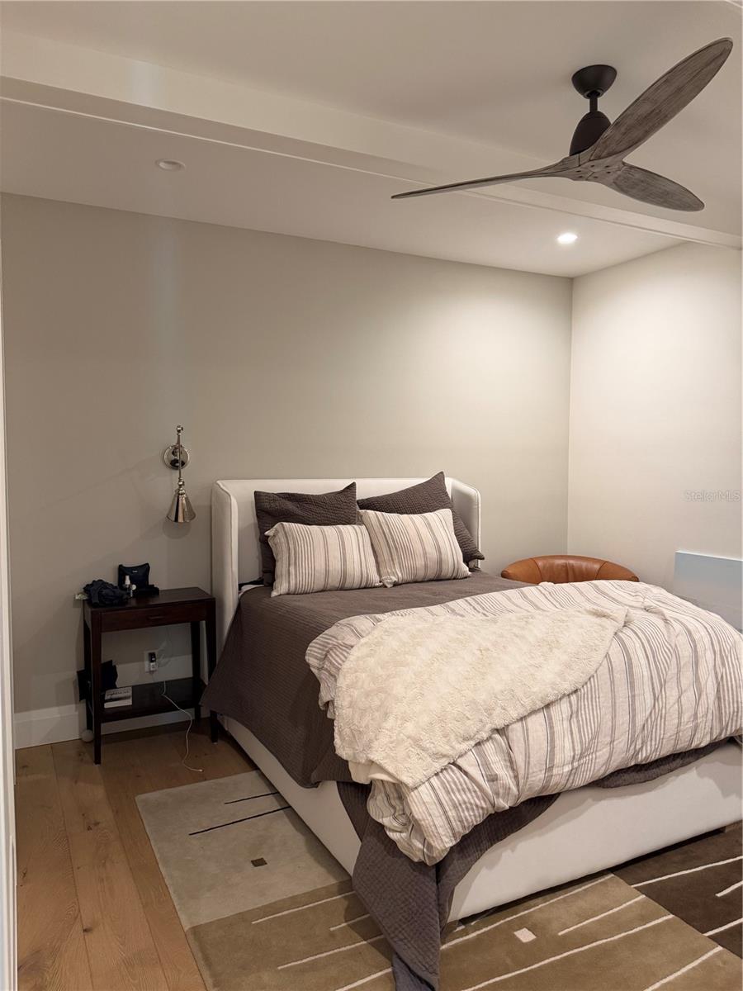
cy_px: 496
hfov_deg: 56.8
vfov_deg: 71.6
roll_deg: +0.8
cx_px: 372
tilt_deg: -2.4
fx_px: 687
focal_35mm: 24
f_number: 1.78
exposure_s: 1/60
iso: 250
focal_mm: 6.76
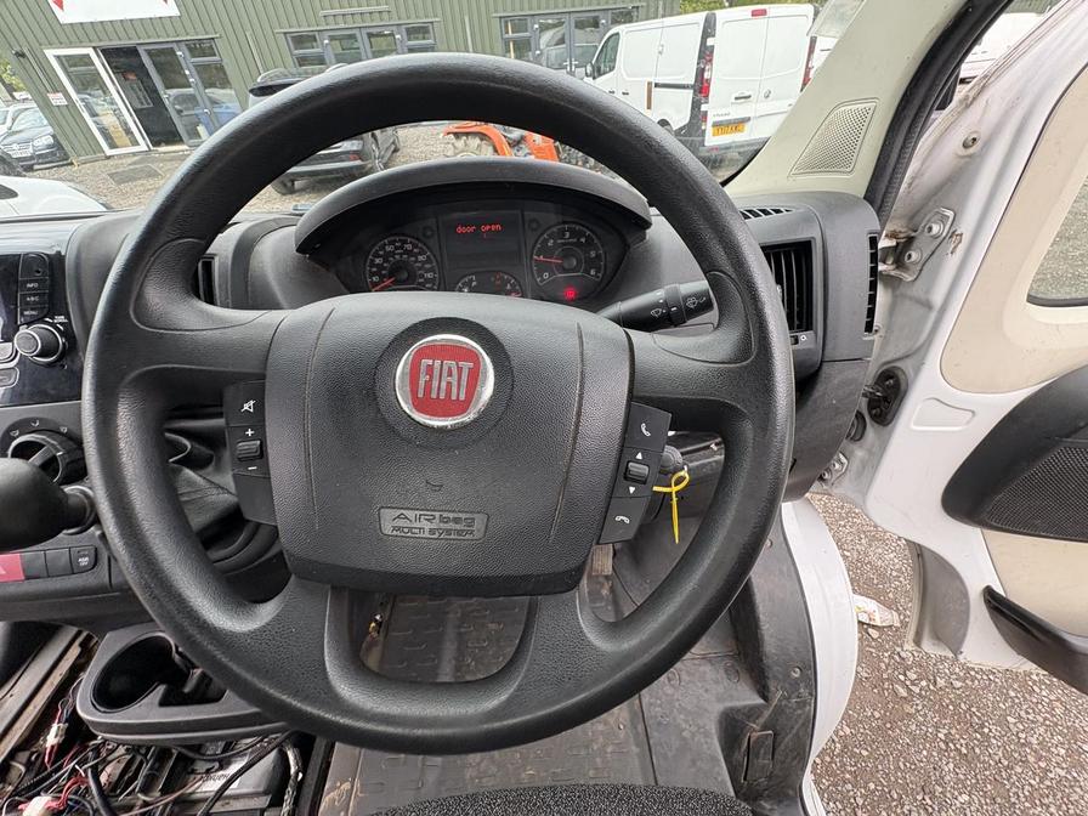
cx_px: 544
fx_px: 440
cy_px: 408
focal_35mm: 14
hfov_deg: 102.1
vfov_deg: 85.7
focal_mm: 2.22
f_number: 2.2
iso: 100
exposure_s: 1/140
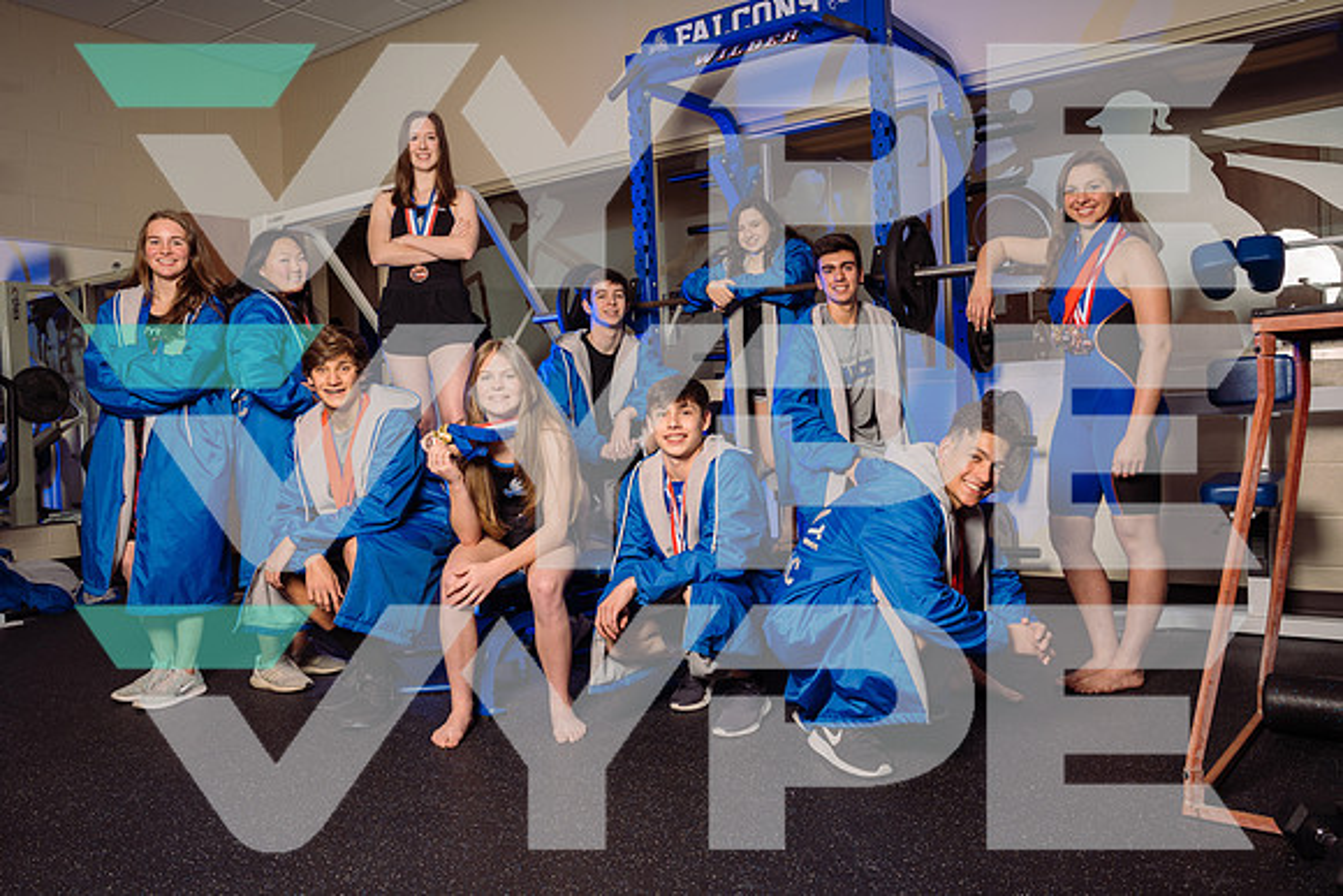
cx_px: 672
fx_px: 1045
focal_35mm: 28
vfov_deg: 46.4
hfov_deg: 65.5
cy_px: 448
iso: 250
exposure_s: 1/200
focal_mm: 28
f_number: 8
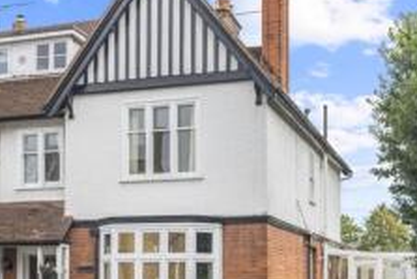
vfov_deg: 20.6
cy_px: 181
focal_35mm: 66
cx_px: 143
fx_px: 765
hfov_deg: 30.3
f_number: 7.1
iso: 320
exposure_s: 1/100
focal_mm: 31
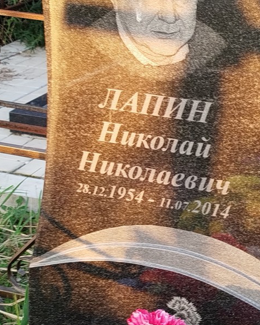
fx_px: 914
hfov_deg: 16.2
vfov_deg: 20.2
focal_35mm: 95
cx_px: 153
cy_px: 164
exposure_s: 1/50
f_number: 1.7
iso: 64
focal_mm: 5.31
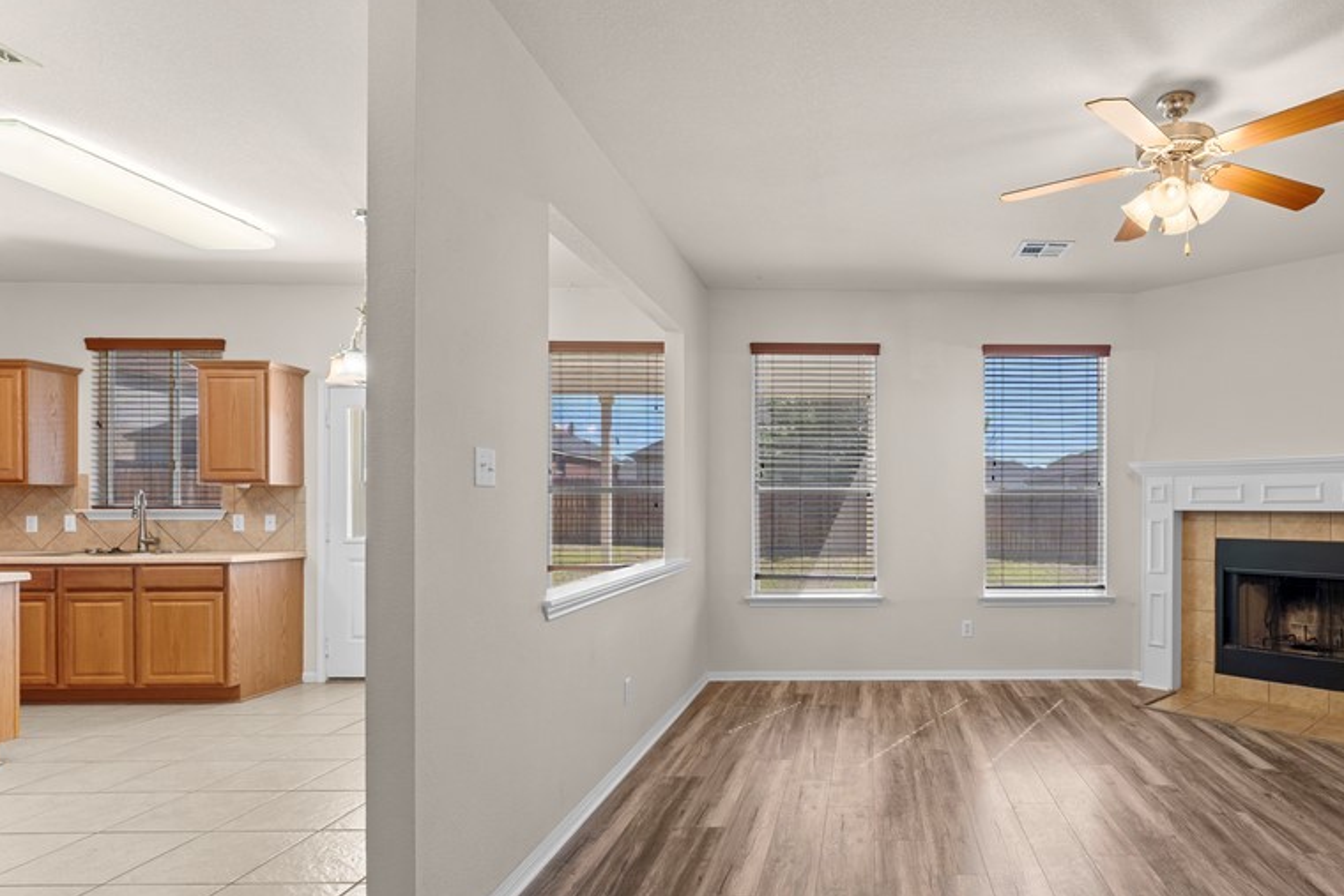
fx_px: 747
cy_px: 507
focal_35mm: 20
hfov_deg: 81.3
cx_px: 890
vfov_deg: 61.7
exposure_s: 1/1.43
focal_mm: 14
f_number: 8
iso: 320
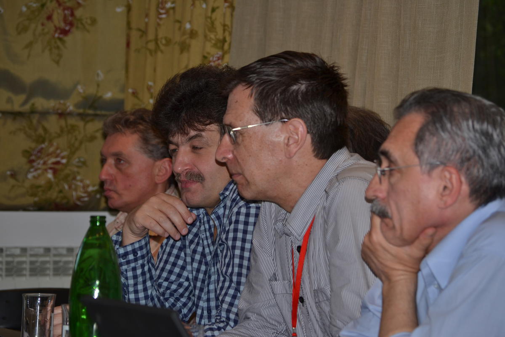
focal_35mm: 147
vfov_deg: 9.3
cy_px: 168
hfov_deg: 14.0
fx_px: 2062
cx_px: 252
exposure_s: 1/60
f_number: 5.6
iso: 200
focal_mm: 98
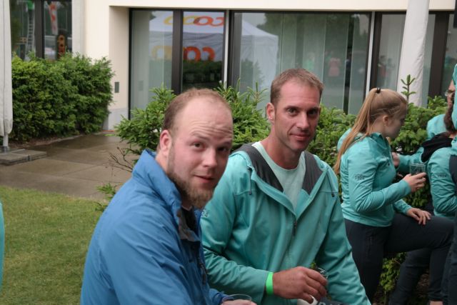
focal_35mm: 53
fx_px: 673
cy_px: 152
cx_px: 228
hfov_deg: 37.5
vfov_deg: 25.5
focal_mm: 35
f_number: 4.5
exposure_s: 1/60
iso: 400
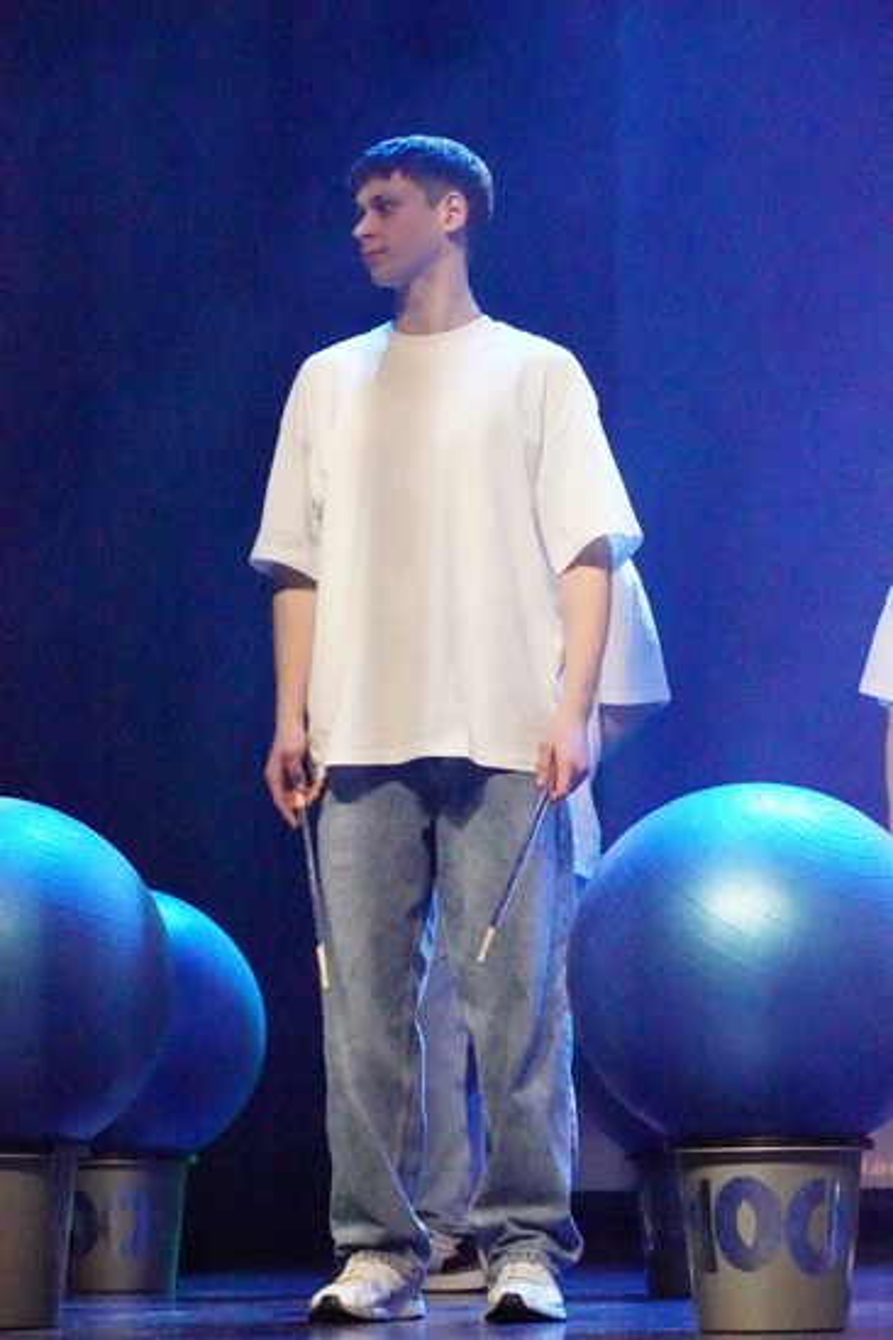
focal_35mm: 117
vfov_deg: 17.5
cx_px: 446
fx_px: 4353
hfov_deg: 11.7
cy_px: 670
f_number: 6.3
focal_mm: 78
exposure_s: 1/1600
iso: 64000
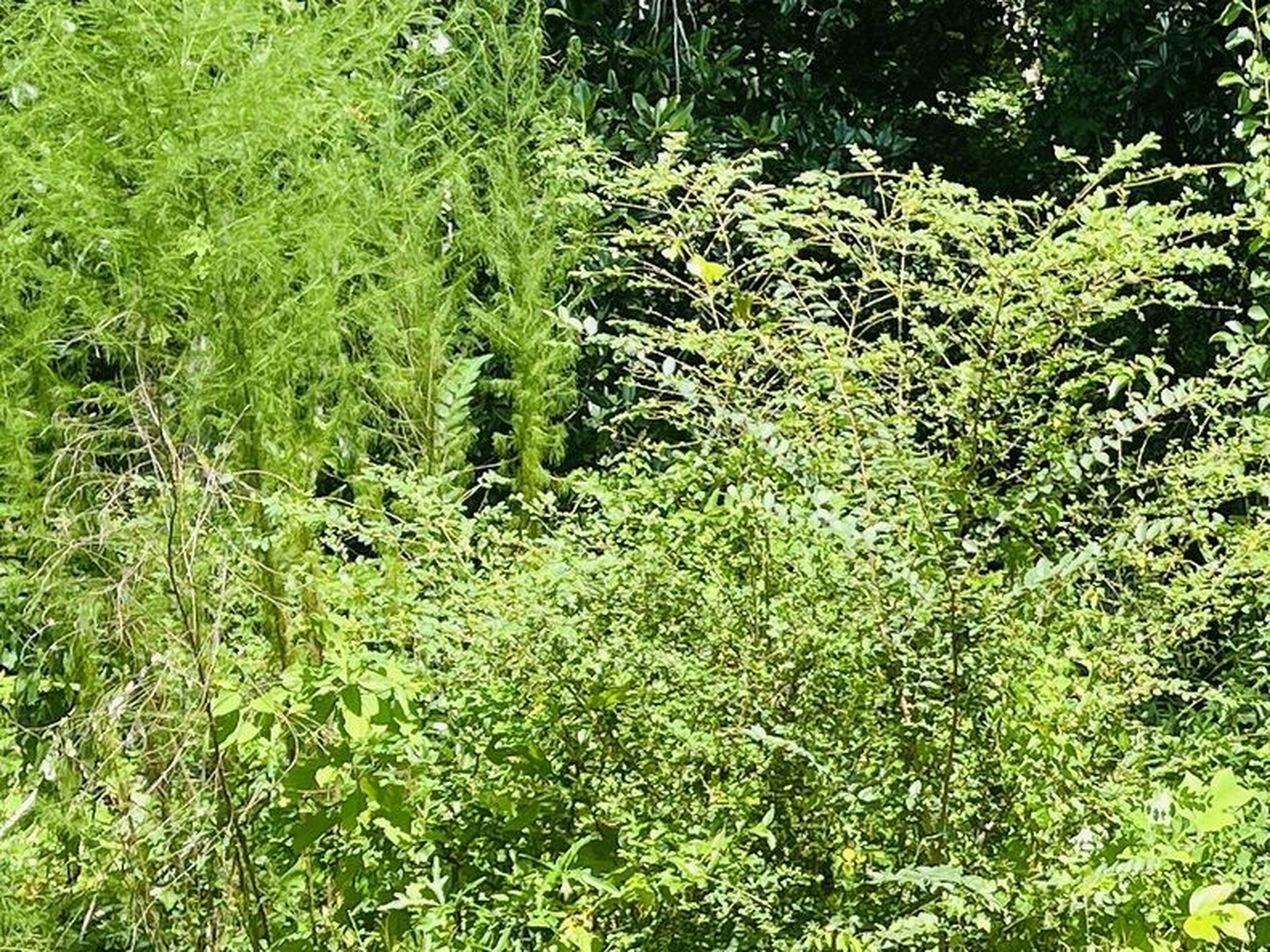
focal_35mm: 101
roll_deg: -0.9
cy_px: 713
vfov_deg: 14.6
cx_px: 1116
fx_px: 3705
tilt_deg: -5.6
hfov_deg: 19.1
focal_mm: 5.1
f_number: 1.6
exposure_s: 1/1325
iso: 50
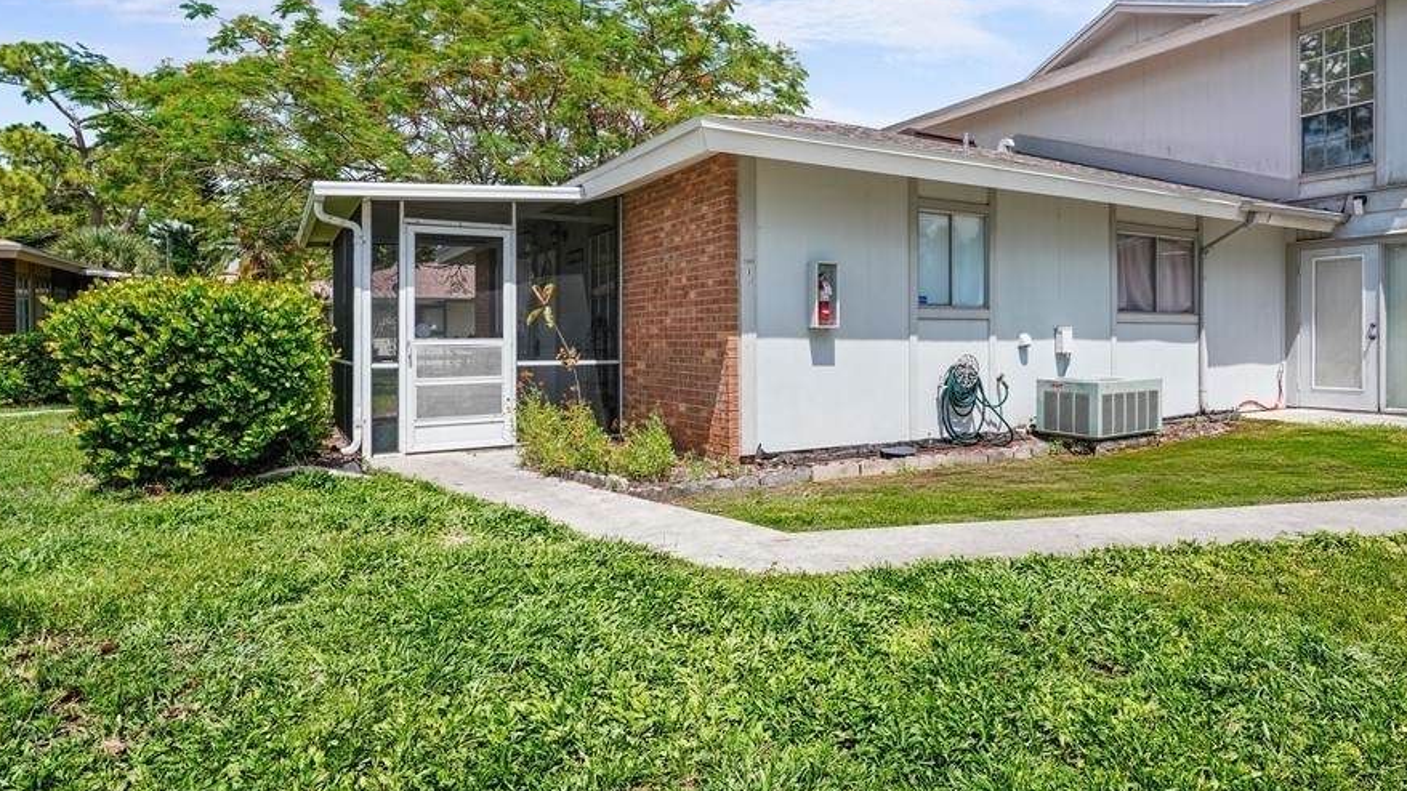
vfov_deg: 51.0
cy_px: 303
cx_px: 794
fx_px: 821
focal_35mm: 22
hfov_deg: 80.8
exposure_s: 1/500
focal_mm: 17
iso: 500
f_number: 9.5
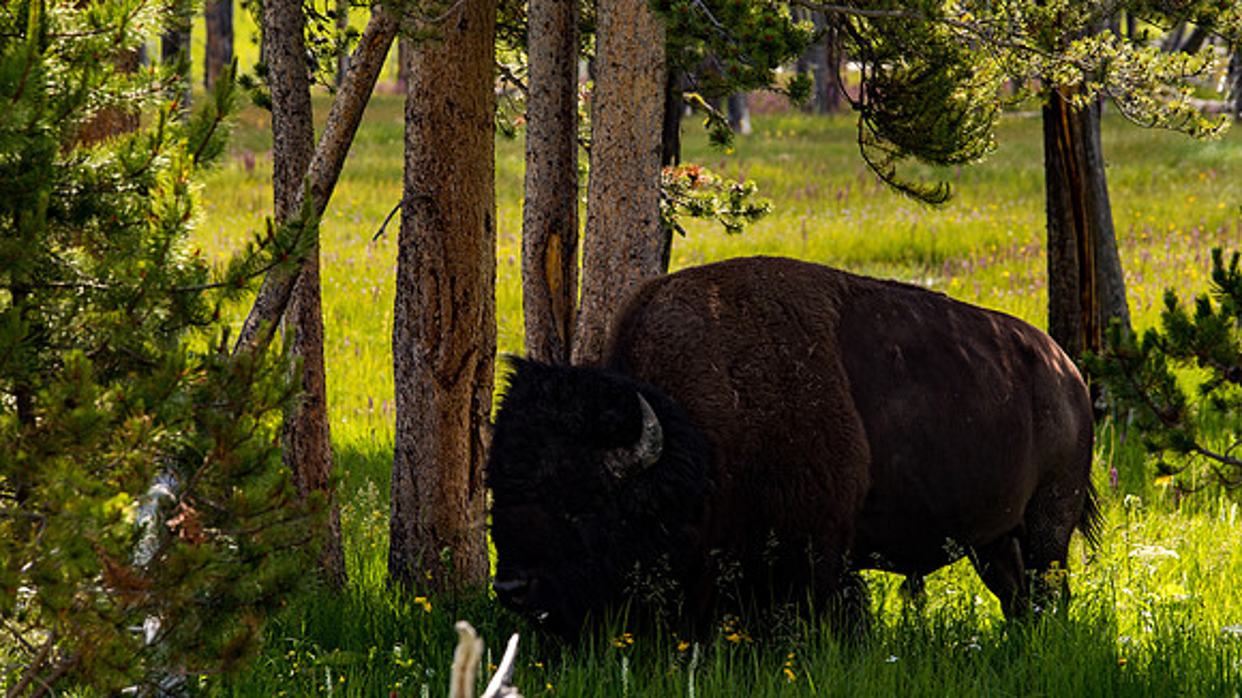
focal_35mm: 221
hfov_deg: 9.7
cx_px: 728
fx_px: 7283
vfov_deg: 5.5
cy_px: 289
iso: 100
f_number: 7.1
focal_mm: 180
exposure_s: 1/400
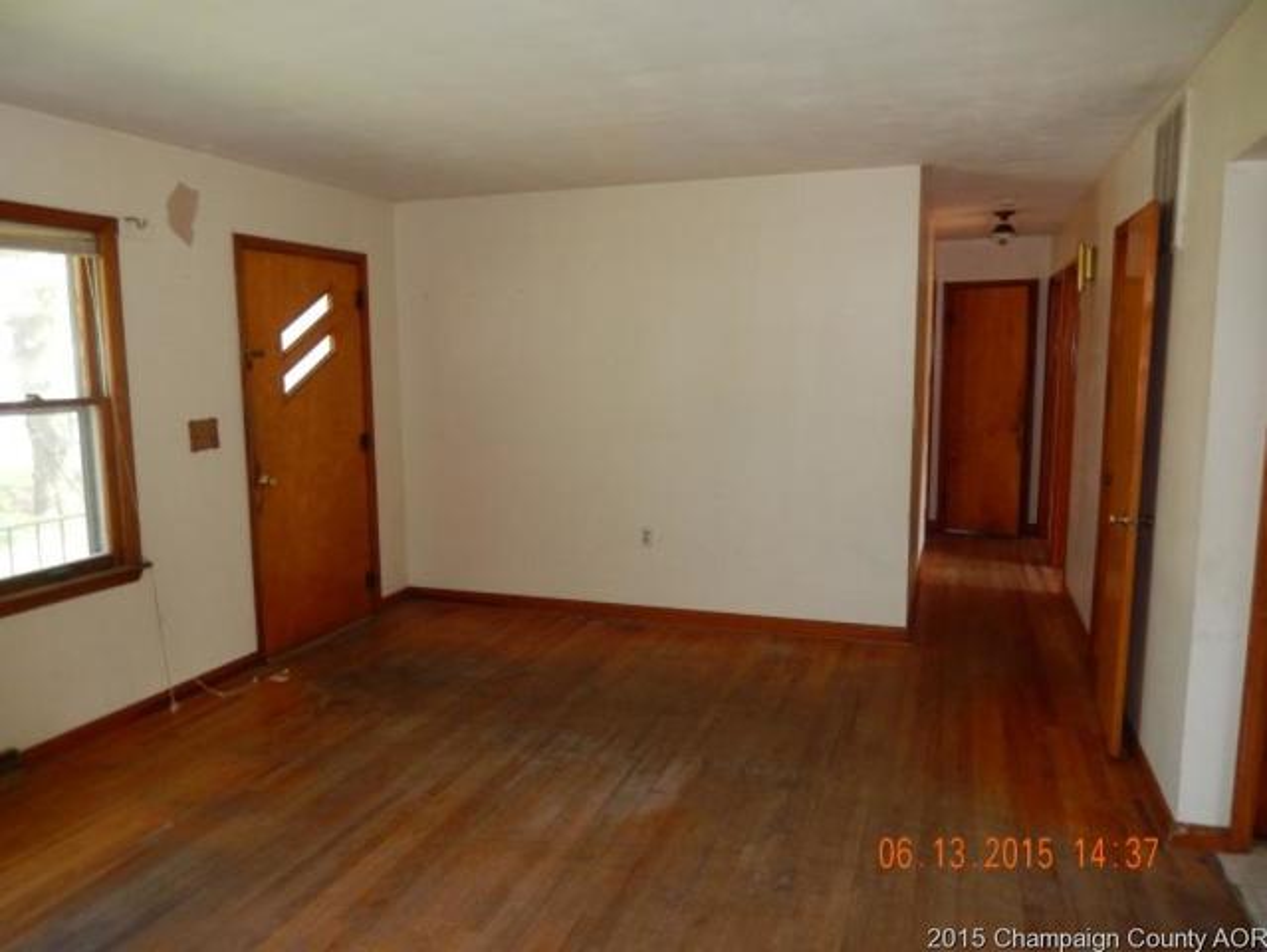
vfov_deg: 54.9
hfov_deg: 69.4
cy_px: 476
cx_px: 634
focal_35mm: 25
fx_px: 916
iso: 200
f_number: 3.4
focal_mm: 4.5
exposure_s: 1/30
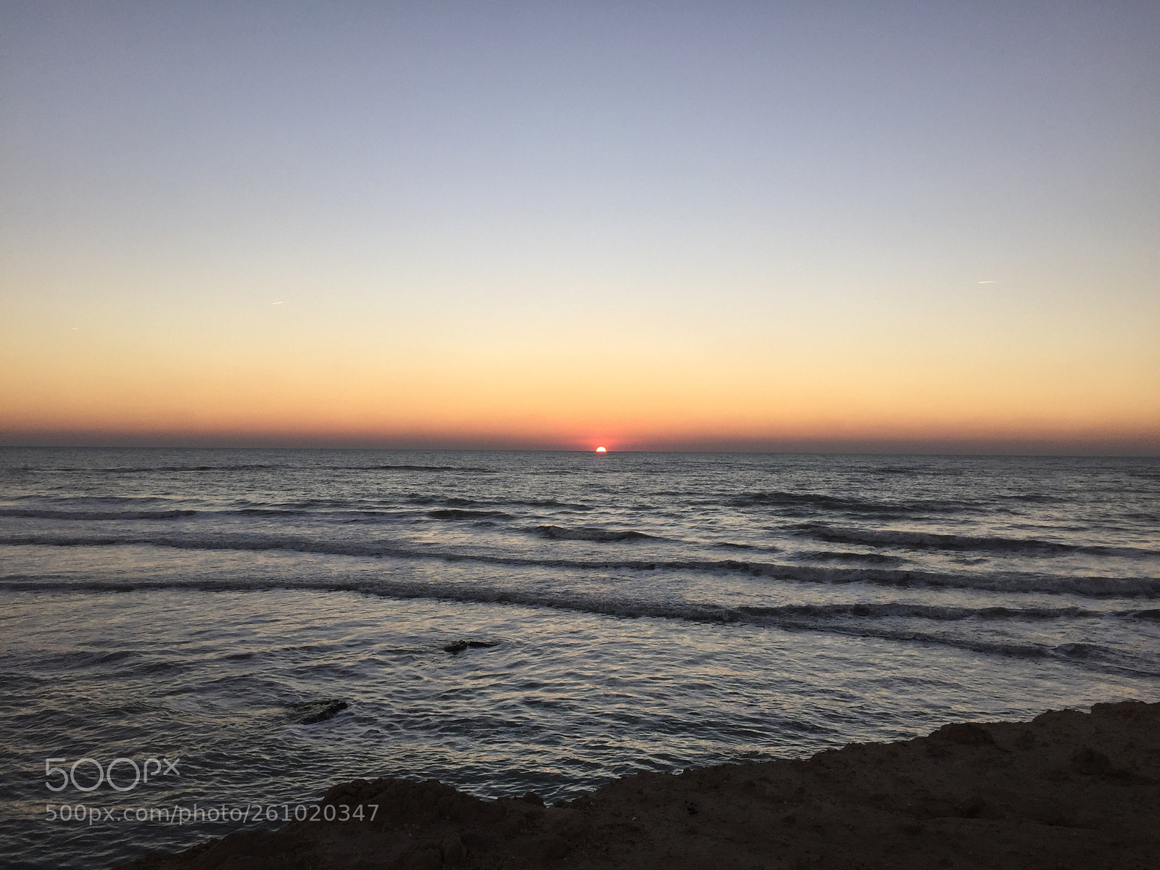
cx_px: 580
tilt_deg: +1.5
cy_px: 435
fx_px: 972
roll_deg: -1.1
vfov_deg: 48.2
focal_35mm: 29
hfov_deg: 61.7
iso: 32
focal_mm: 4.15
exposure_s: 1/439
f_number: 2.2
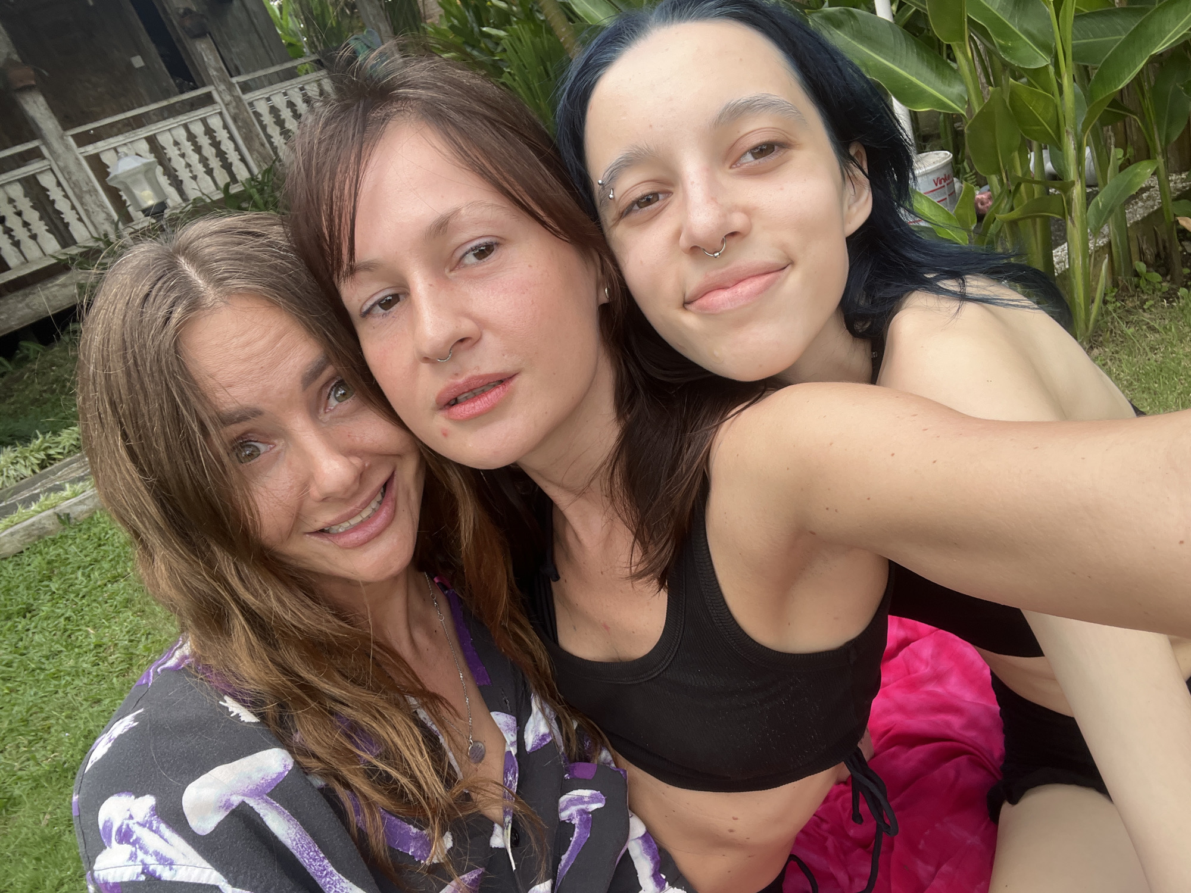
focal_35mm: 23
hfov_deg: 73.9
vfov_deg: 58.9
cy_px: 446
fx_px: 791
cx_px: 596
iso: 25
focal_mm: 2.71
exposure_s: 1/134
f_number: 2.2
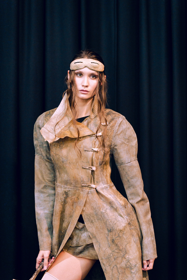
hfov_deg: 14.9
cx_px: 94
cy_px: 140
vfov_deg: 22.1
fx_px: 717
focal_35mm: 92
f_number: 2.8
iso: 3200
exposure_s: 1/200
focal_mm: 92
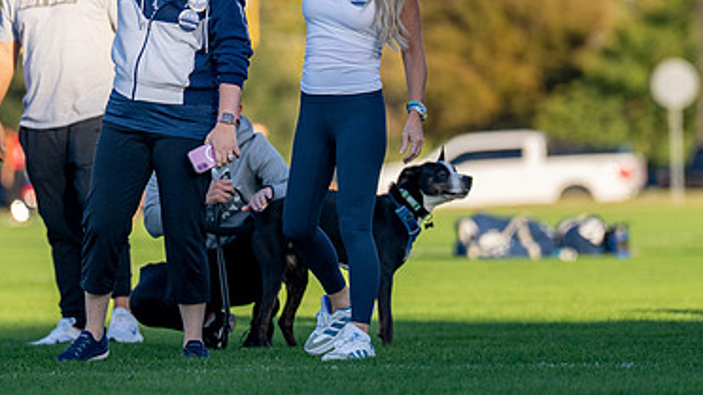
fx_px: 9970
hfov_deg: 4.0
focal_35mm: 535
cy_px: 80
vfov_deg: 2.3
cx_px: 360
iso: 200
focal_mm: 200
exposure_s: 1/2500
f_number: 2.8
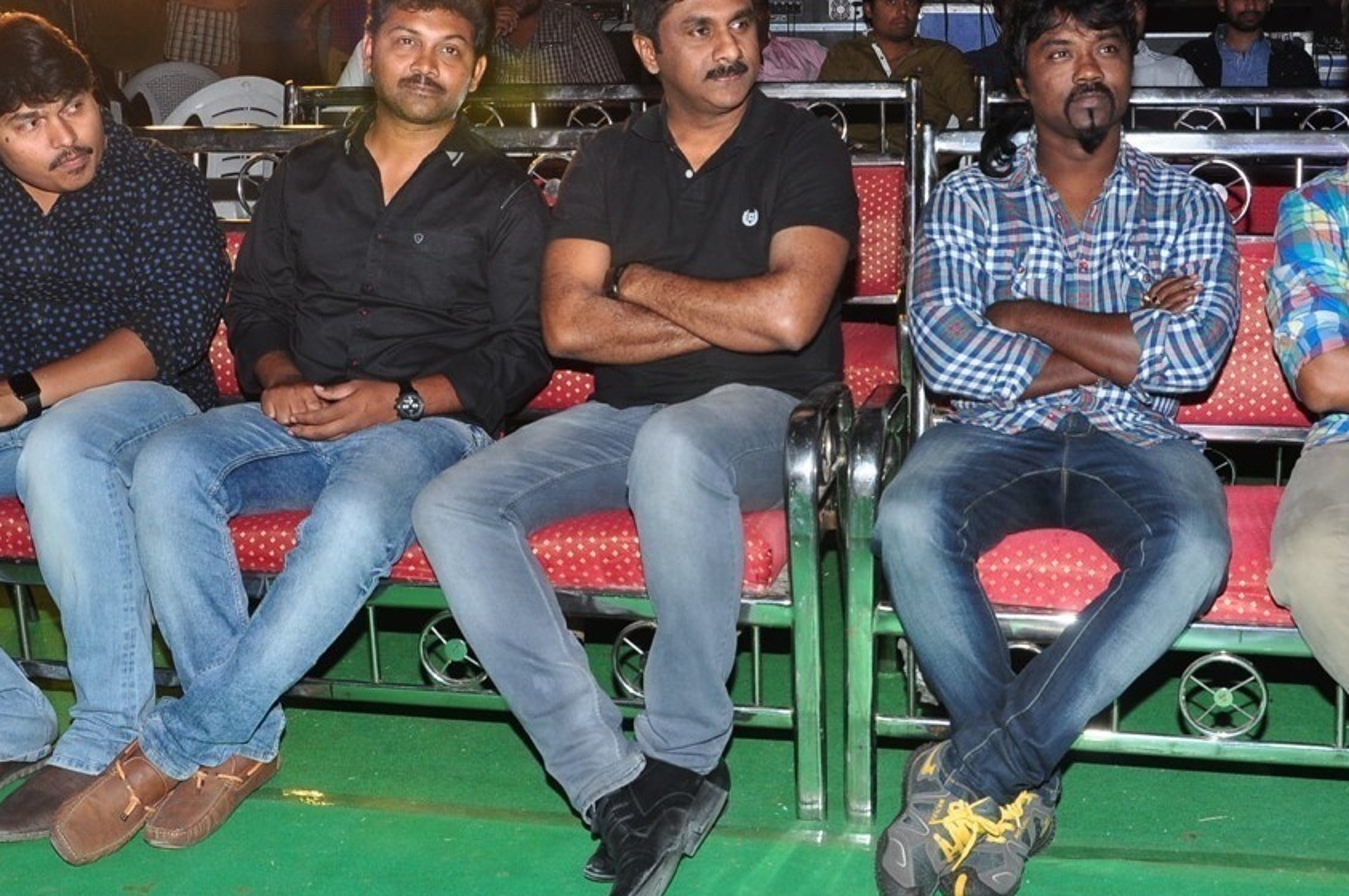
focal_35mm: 47
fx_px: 1759
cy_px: 434
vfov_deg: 28.6
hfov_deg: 41.9
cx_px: 765
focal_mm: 22
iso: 400
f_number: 8
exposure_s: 1/125
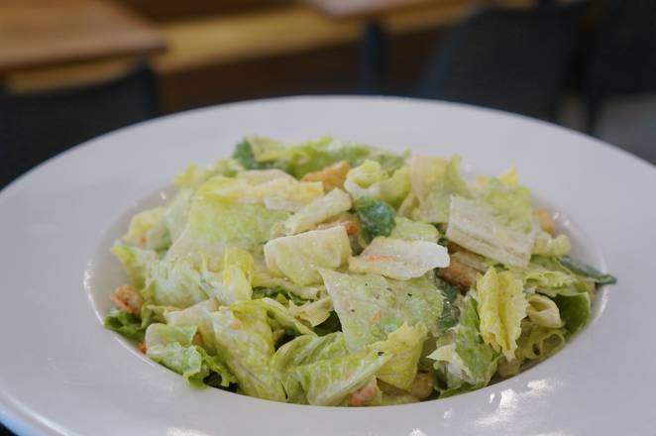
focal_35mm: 46
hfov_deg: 42.4
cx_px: 328
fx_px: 846
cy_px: 218
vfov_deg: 28.9
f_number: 4
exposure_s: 1/60
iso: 800
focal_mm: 31
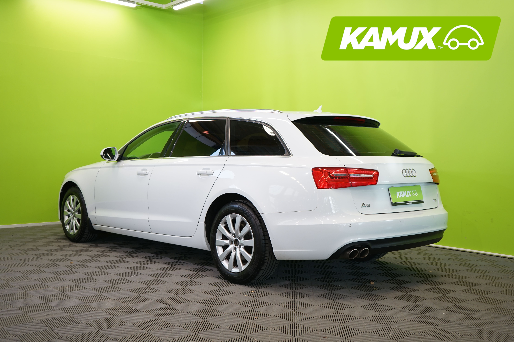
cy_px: 171
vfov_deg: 35.9
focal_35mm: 37
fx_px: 528
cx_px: 257
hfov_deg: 51.9
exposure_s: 1/30
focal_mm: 37
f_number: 5.6
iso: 400
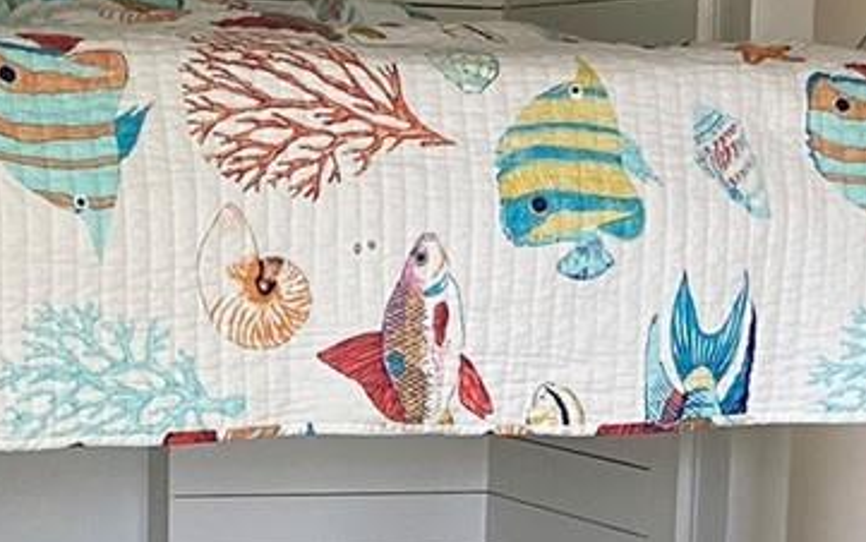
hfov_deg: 17.1
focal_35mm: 122
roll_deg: -0.9
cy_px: 650
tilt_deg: -8.7
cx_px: 405
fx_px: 2881
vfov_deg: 10.6
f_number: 1.8
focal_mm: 4.25
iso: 100
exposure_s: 1/60
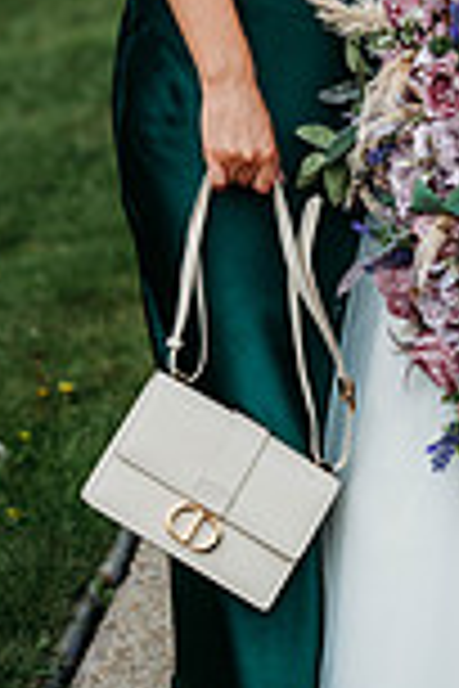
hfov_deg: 5.5
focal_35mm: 250
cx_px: 421
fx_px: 4781
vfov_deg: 8.1
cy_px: -175
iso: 100
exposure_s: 1/1600
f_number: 3.2
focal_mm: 85
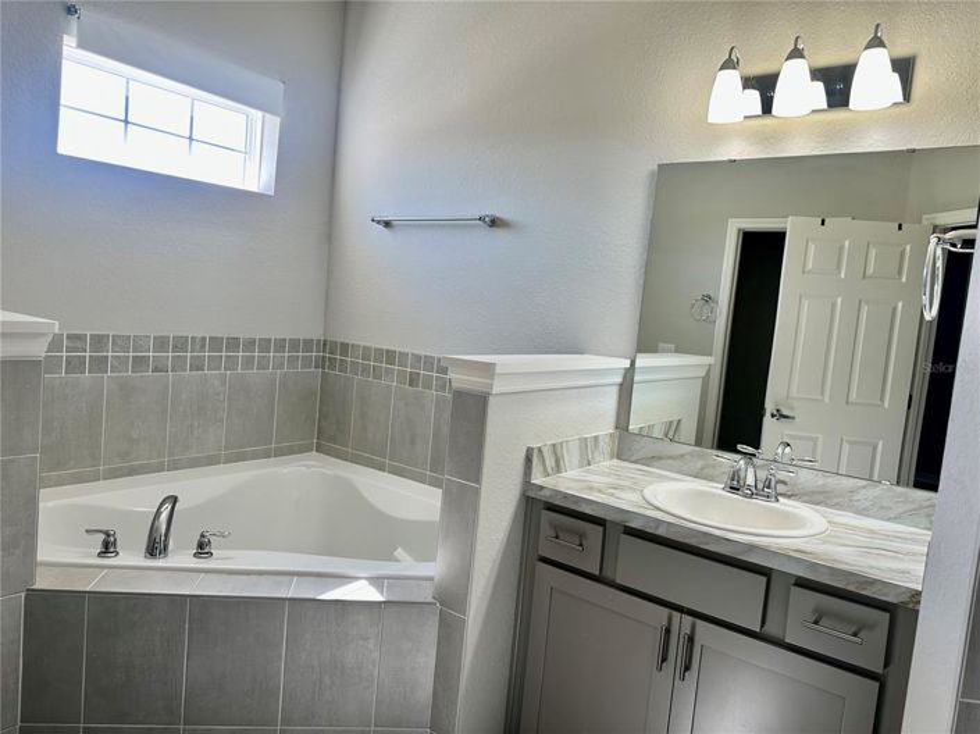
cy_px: 367
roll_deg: -5.1
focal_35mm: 24
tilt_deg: -4.5
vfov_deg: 56.8
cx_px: 490
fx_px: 679
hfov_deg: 71.6
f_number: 1.78
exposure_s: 1/120
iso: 64
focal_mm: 6.86
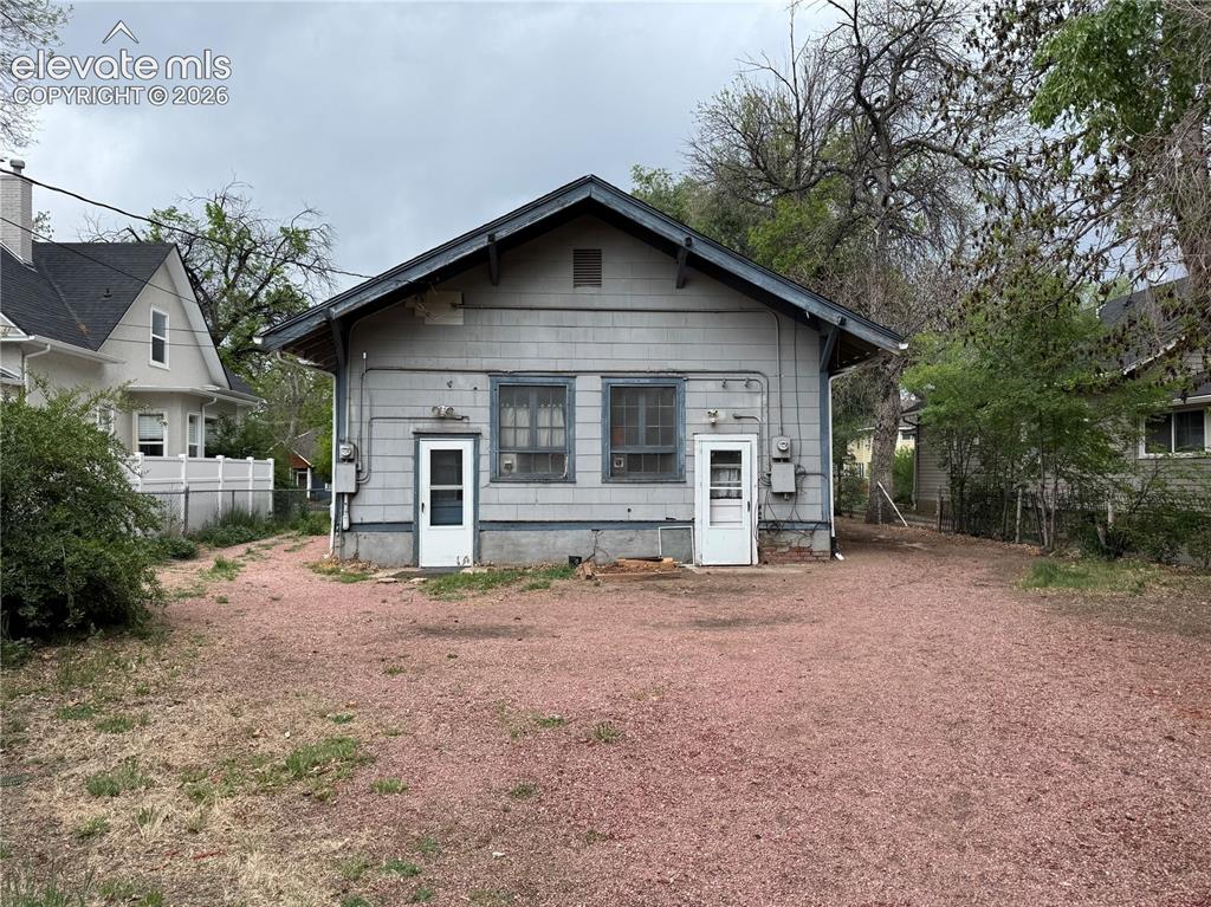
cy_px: 454
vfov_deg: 56.8
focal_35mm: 24
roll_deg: +0.3
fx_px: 839
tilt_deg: +2.3
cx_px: 606
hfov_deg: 71.6
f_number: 1.78
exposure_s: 1/1597
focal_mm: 6.76
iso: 80
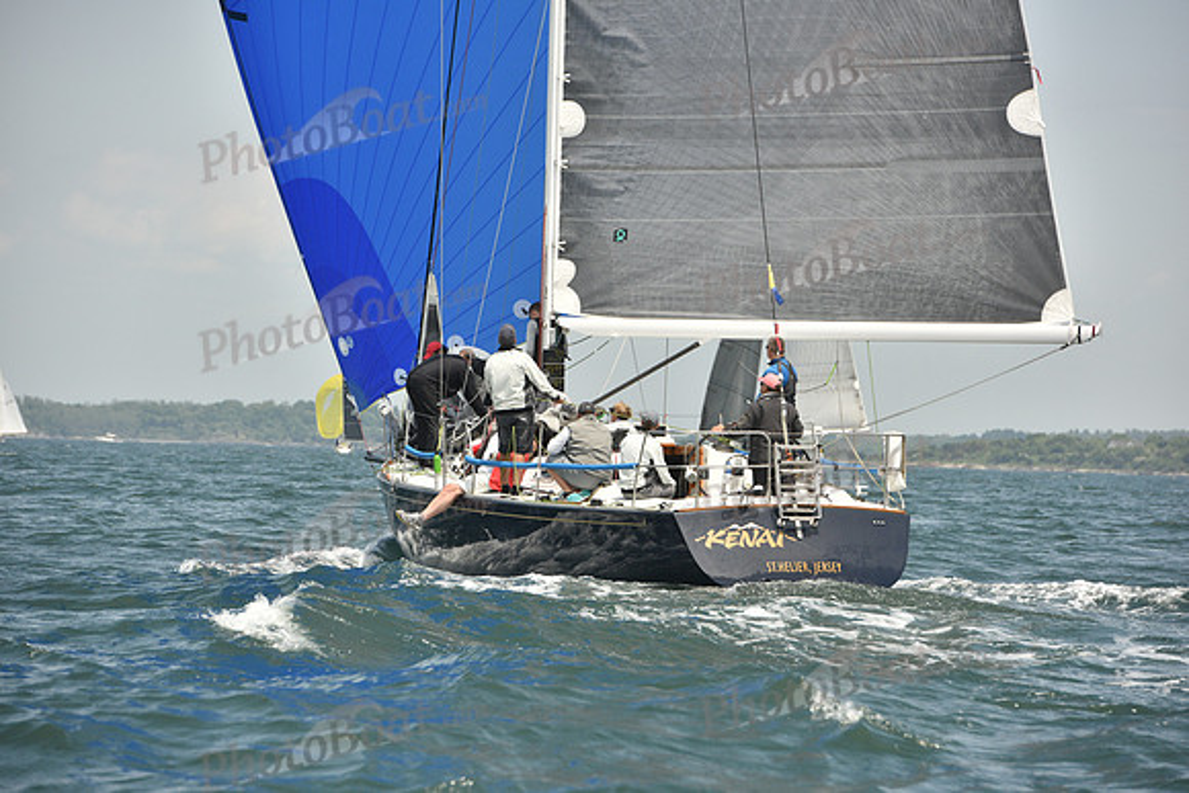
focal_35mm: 200
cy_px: 396
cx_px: 594
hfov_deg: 10.3
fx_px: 6607
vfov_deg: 6.9
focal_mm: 200
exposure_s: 1/1600
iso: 400
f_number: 8
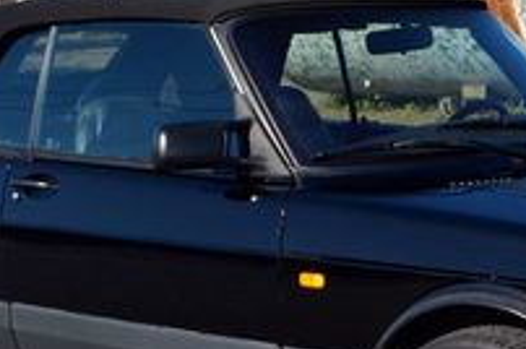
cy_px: 250
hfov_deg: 17.8
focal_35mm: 114
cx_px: 414
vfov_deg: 12.0
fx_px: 1663
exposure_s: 1/200
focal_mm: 24
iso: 100
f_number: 10
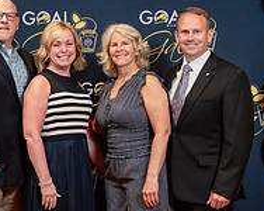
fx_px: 702
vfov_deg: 17.0
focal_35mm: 90
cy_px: 93
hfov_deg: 21.1
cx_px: 64
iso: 1000
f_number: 2.8
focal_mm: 28
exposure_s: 1/160
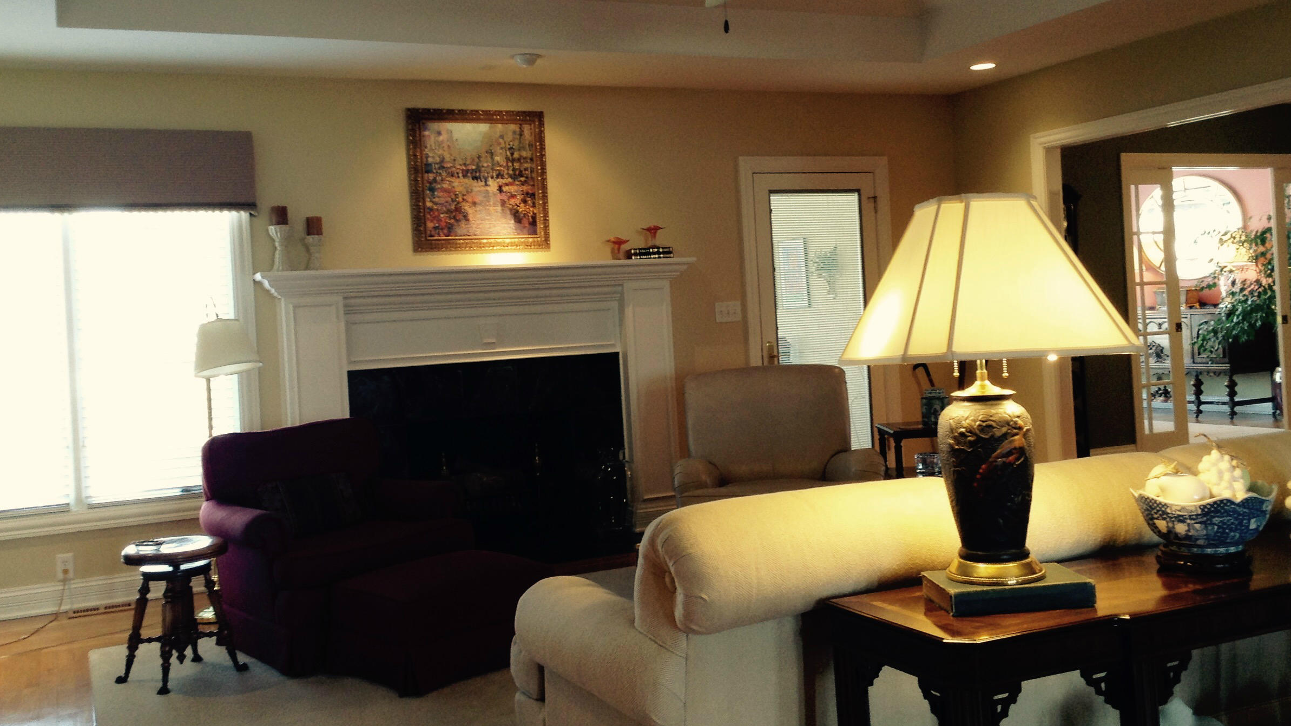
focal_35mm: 39
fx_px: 1335
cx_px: 670
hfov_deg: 51.6
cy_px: 303
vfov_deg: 30.4
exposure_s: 1/24
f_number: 2.4
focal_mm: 3.3
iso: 32
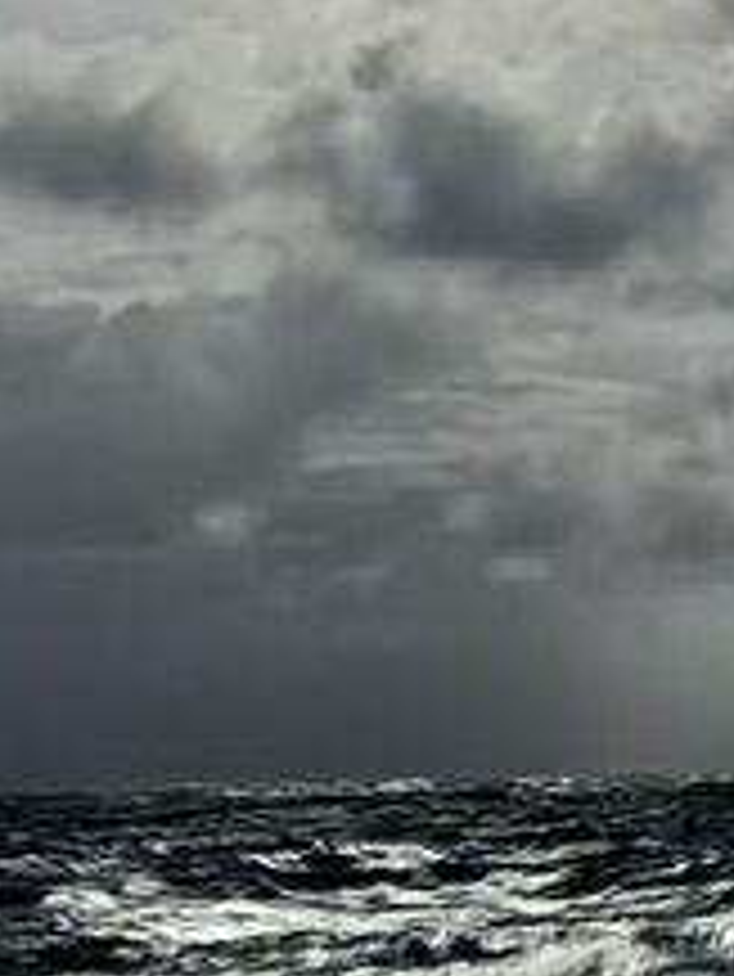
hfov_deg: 13.1
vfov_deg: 17.4
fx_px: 3192
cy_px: 553
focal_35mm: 113
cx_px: 563
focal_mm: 6.86
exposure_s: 1/5
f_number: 1.78
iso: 1250
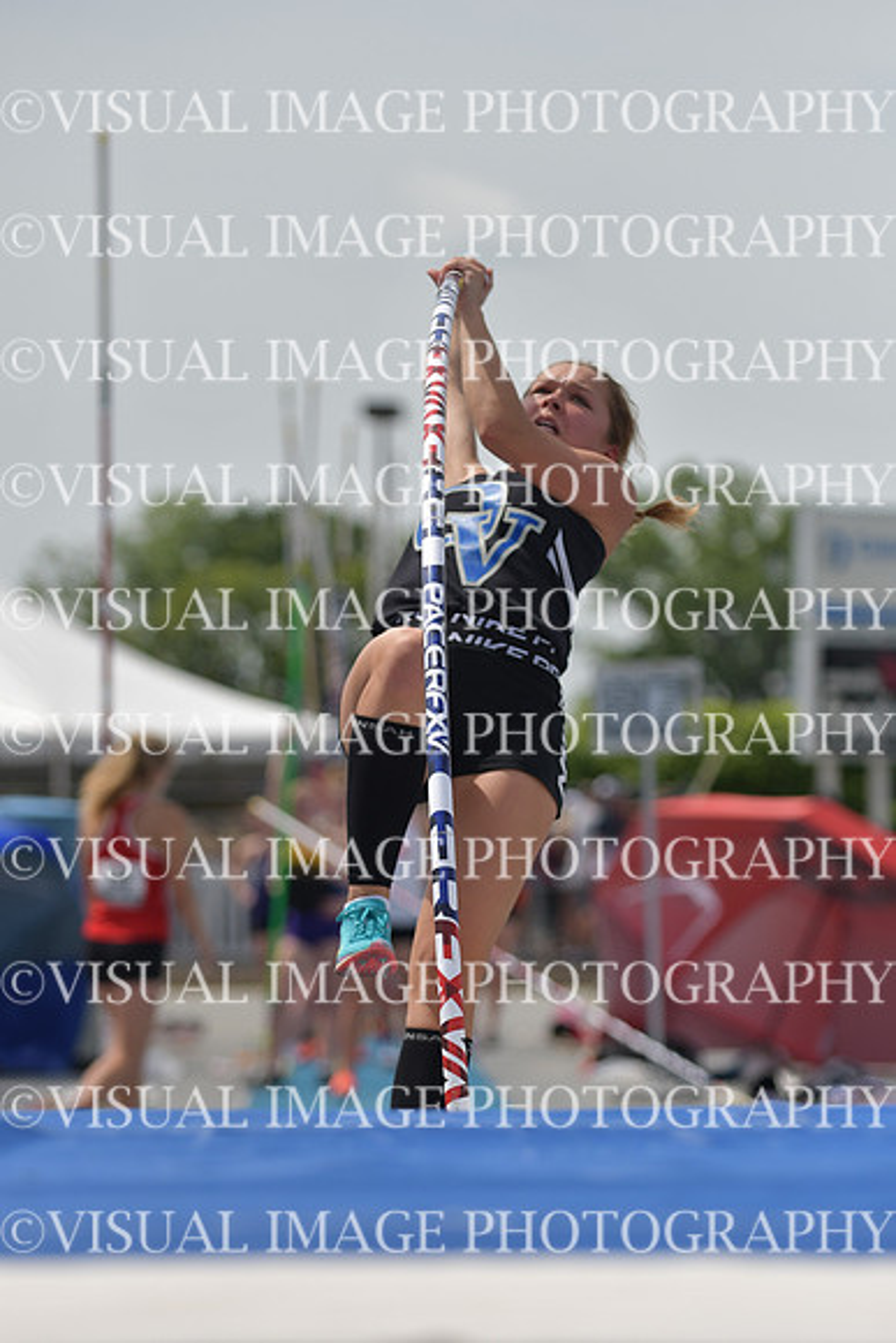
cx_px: 448
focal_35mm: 174
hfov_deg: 7.9
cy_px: 672
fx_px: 6492
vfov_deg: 11.8
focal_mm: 116
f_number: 3.5
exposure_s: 1/8000
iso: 250
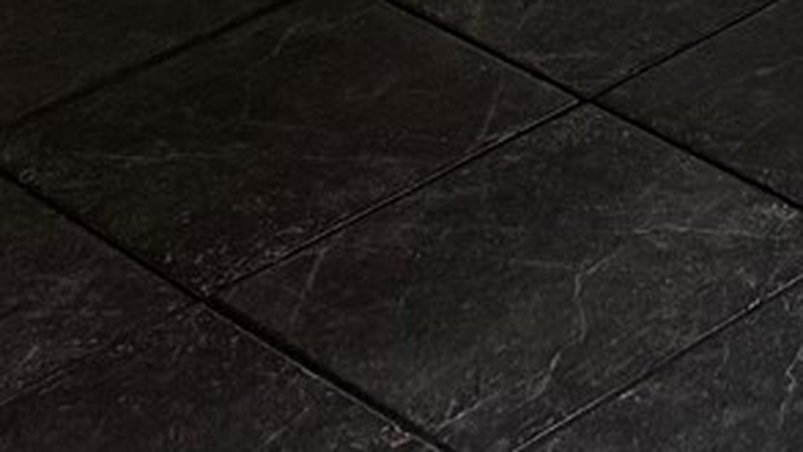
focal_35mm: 143
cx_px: 1595
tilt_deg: -8.1
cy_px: -1167
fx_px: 3046
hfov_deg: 13.1
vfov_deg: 7.0
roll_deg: +0.1
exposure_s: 1/121
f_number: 1.78
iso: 160
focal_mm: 6.76
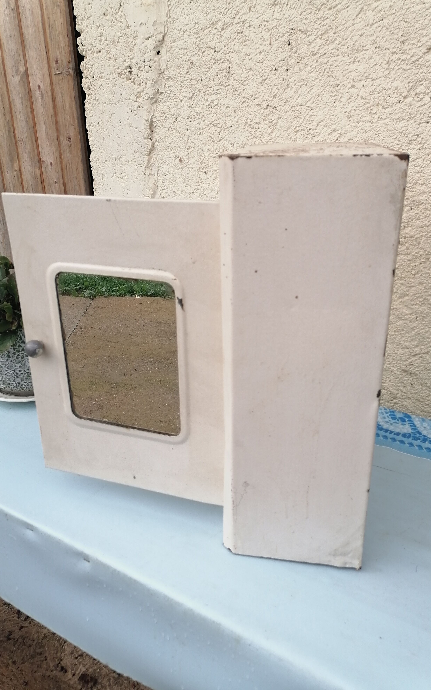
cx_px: 222
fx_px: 545
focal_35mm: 29
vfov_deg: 64.6
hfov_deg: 43.1
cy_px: 343
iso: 50
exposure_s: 1/521
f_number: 1.8
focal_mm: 5.3
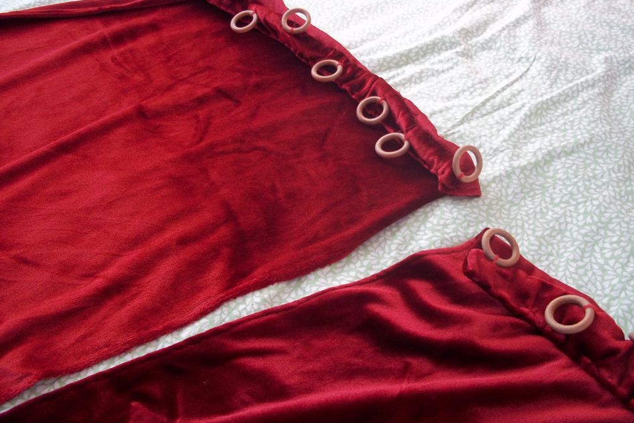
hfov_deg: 50.7
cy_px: 214
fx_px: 669
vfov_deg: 35.1
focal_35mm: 38
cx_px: 315
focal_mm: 6.5
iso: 160
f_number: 3.1
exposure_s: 1/30
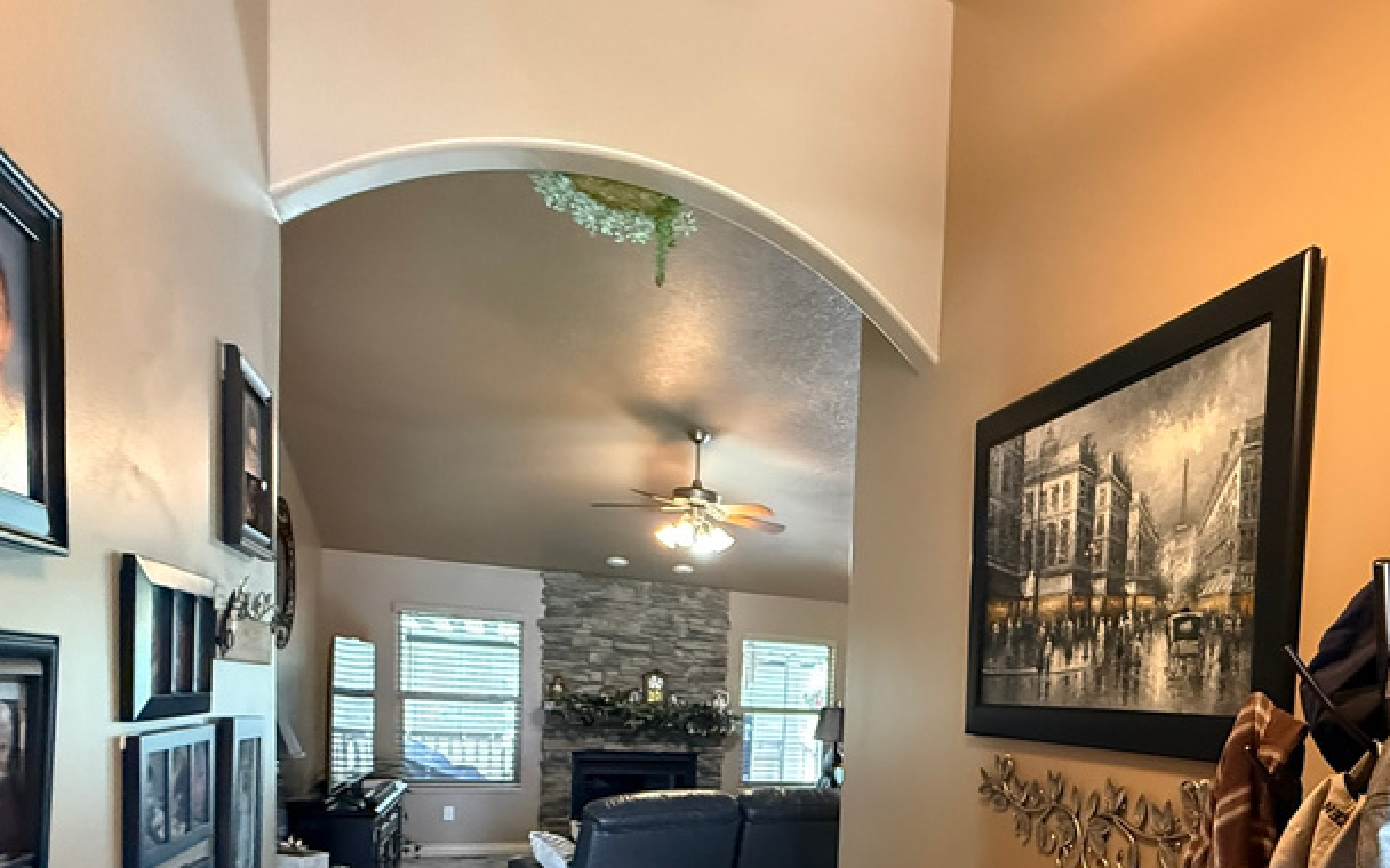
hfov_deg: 68.1
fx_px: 947
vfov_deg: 45.1
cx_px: 1033
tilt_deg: -2.3
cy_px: 767
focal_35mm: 25
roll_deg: -2.8
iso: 800
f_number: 2.2
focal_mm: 2.22
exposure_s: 1/60
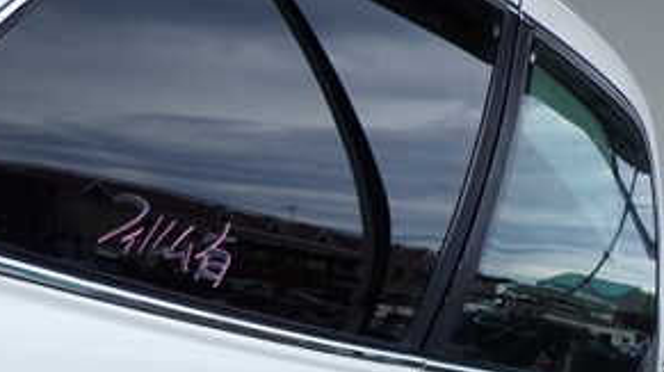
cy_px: 253
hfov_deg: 28.3
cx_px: 71
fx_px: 1266
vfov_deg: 16.7
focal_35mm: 72
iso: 100
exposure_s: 1/640
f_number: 3.2
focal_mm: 5.79
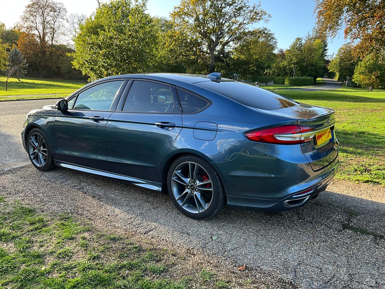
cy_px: 144
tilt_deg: -12.8
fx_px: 323
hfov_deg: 61.7
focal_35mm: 29
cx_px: 192
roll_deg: -3.6
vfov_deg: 48.2
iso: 25
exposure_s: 1/194
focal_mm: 3
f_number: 1.8
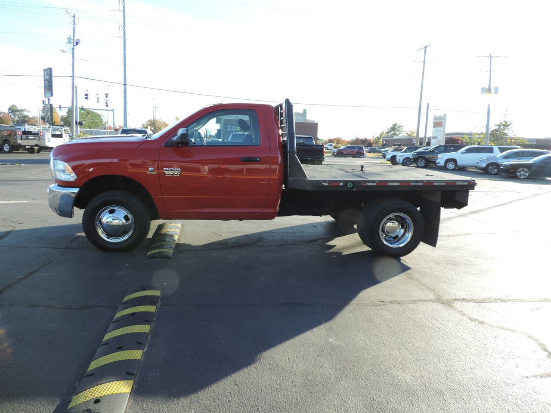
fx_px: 382
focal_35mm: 24
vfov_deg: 56.8
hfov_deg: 71.6
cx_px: 276
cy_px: 206
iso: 80
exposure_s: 1/200
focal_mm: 4.3
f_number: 3
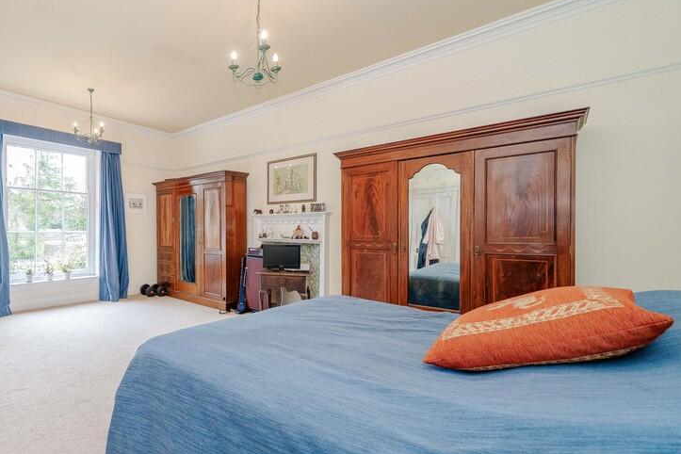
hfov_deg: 88.8
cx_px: 210
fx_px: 322
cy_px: 236
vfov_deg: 70.4
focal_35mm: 17
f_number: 4
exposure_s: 1/60
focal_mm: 12
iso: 640
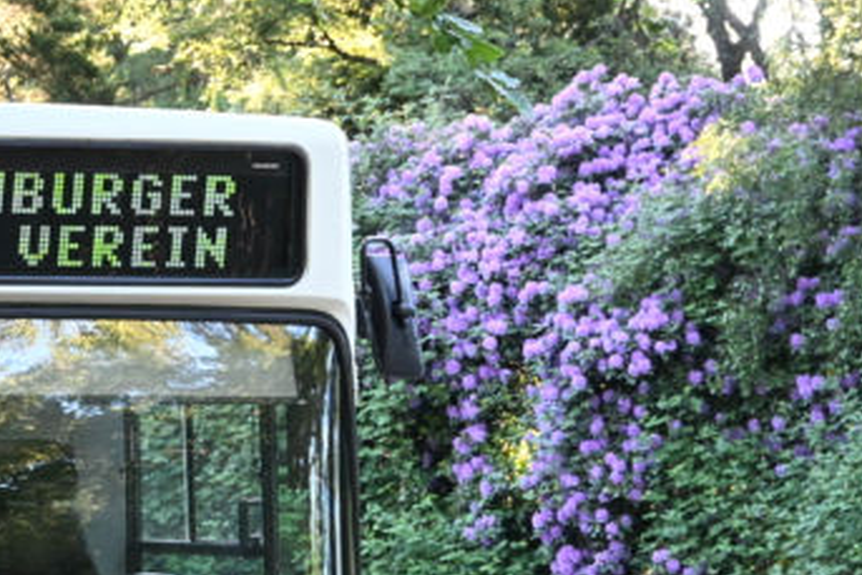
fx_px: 5389
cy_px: 438
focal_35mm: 225
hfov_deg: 8.9
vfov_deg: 6.1
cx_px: -425
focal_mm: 50
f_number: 6.3
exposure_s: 1/125
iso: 1800
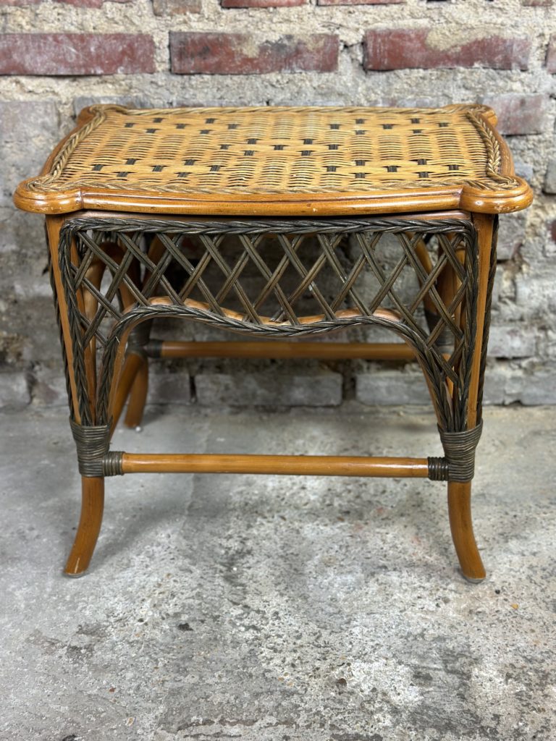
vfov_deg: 39.7
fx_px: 1028
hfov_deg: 30.3
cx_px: 278
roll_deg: +2.1
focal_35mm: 48
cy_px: 370
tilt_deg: -28.6
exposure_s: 1/50
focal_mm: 6.86
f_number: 1.78
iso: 100
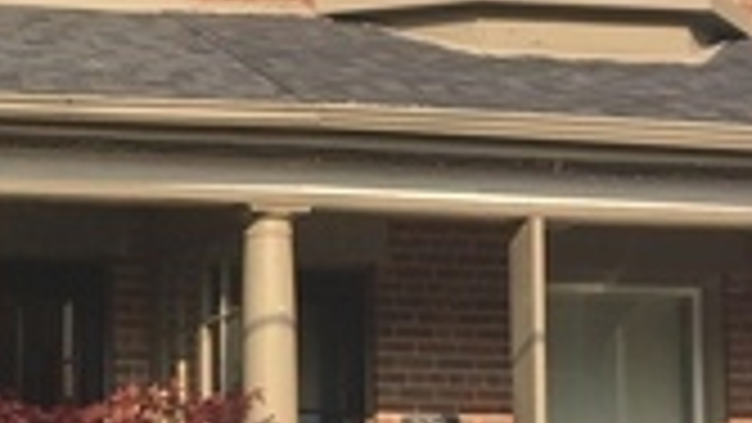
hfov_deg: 14.1
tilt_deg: +3.3
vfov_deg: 8.3
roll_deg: -0.6
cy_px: 486
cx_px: -270
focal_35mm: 145
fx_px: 2892
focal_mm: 4.15
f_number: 2.2
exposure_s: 1/942
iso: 32
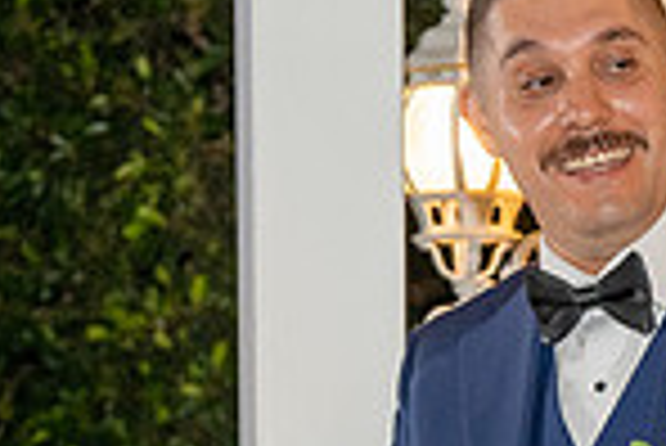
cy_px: 678
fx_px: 4074
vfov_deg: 6.2
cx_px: 634
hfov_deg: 9.3
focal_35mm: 220
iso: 1600
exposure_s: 1/200
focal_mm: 56
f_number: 4
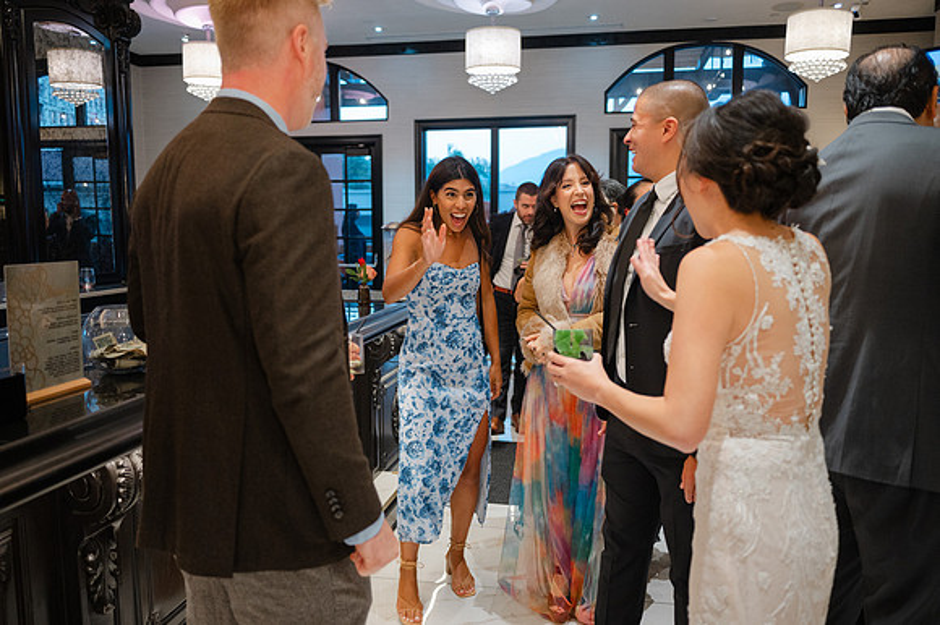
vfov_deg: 45.2
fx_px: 752
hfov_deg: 64.0
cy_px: 312
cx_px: 462
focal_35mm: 29
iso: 1600
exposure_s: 1/125
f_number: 2.8
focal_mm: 28
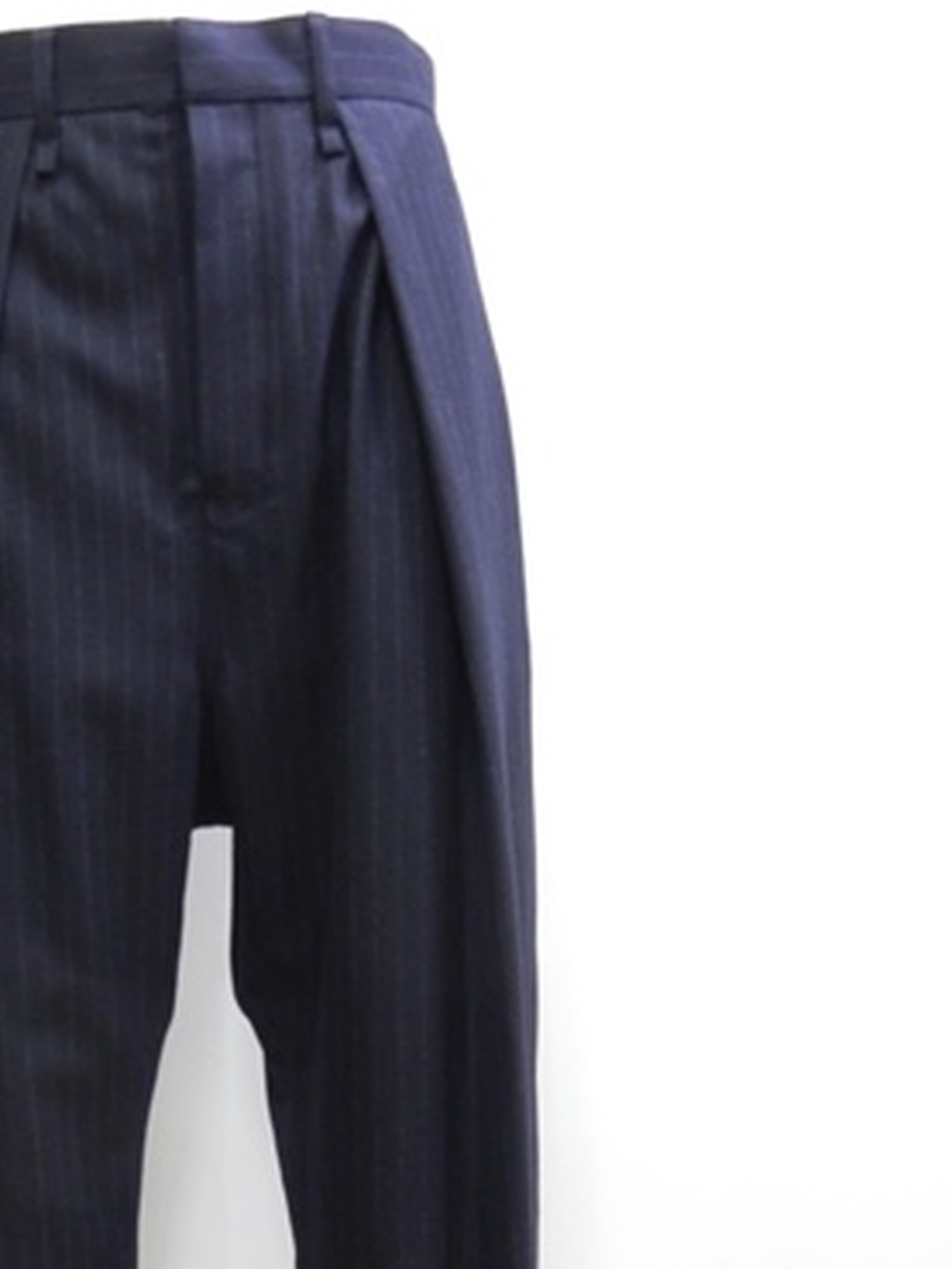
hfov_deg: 27.6
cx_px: 223
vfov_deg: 35.9
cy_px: 963
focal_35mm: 52
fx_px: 1906
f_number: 3.5
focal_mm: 5.4
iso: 400
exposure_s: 1/17.5
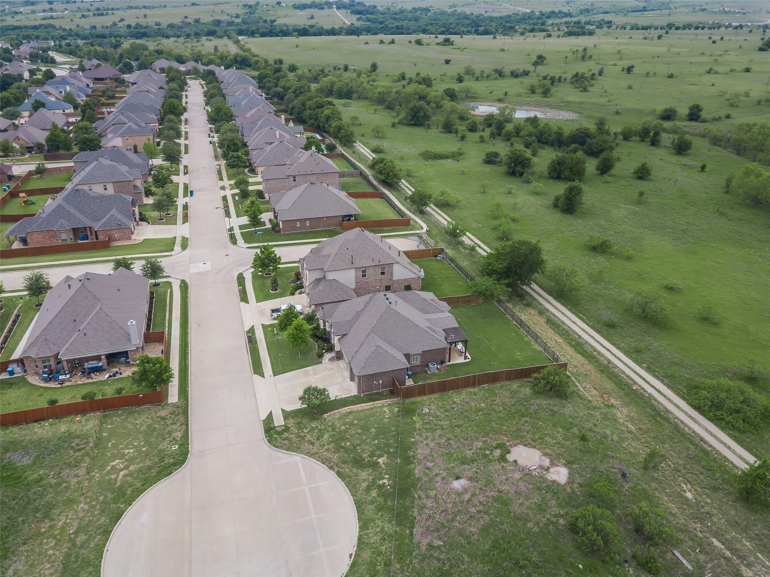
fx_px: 578
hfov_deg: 67.3
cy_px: 288
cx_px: 385
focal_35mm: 26
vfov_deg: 53.0
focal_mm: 4.7
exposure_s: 1/690
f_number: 2.2
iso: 100
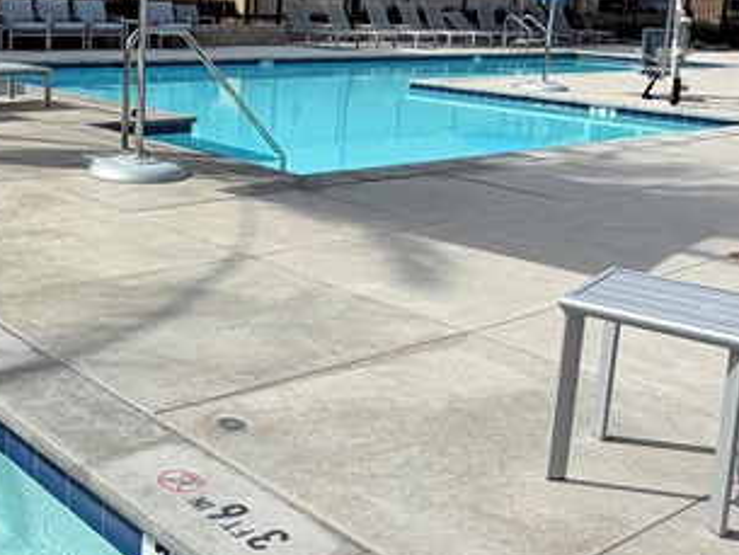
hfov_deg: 38.5
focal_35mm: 47
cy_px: 145
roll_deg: -1.4
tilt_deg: -9.0
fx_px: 1004
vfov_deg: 30.4
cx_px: 119
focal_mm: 2.22
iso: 20
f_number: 2.2
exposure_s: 1/928
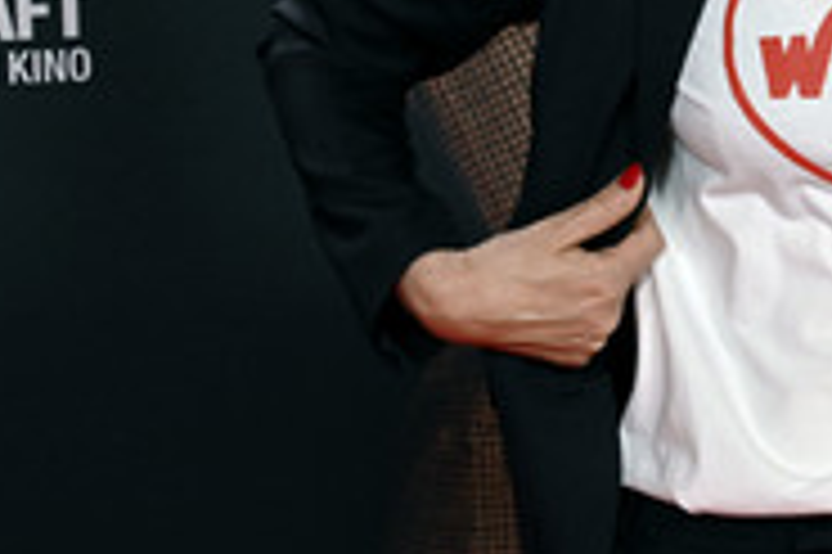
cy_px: -86
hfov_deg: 11.9
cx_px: 875
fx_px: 3948
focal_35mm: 171
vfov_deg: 7.9
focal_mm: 70
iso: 3200
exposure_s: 1/180
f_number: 4.8
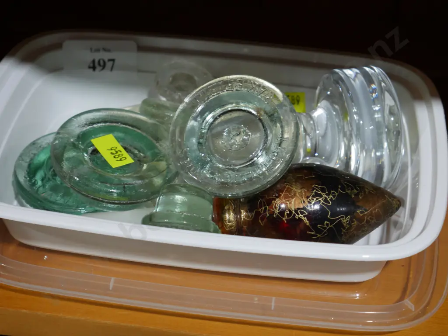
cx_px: 224
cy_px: 168
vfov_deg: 18.9
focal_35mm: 78
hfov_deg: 25.0
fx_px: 1010
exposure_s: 1/100
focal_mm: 39
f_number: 5.6
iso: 1000
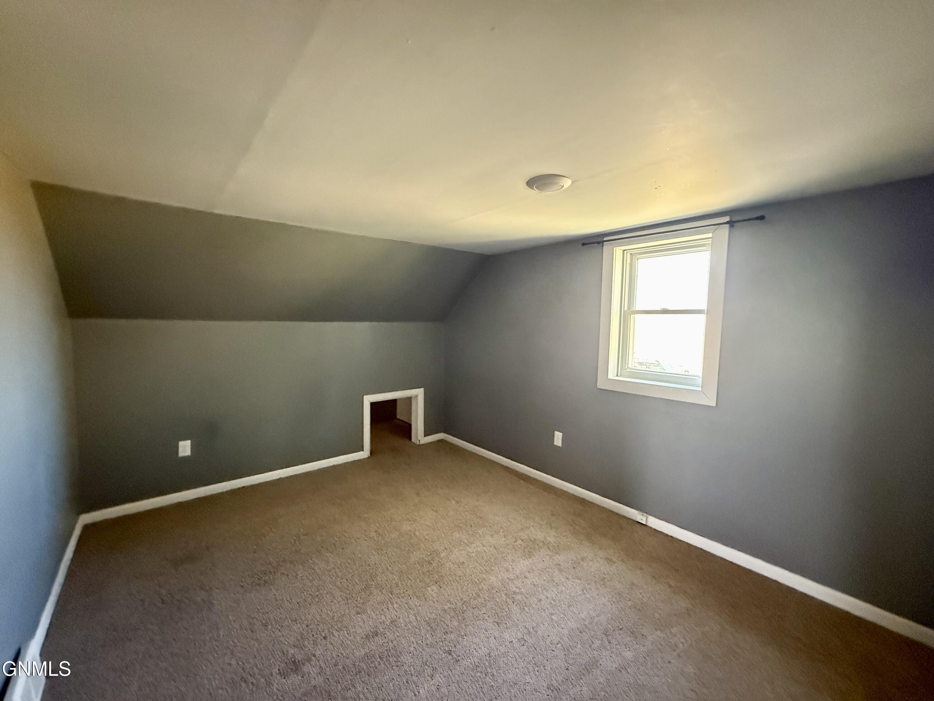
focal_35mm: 14
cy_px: 350
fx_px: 378
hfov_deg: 102.1
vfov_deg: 85.7
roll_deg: -2.0
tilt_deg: -4.0
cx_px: 467
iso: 1000
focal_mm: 2.22
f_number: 2.2
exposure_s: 1/60
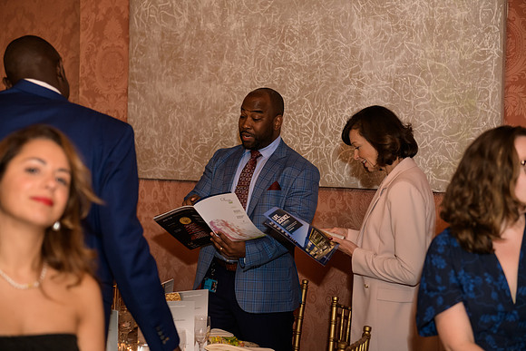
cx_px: 263
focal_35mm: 70
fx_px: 1023
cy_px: 176
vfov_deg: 19.5
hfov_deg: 28.8
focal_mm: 70
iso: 1000
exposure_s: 1/100
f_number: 3.2
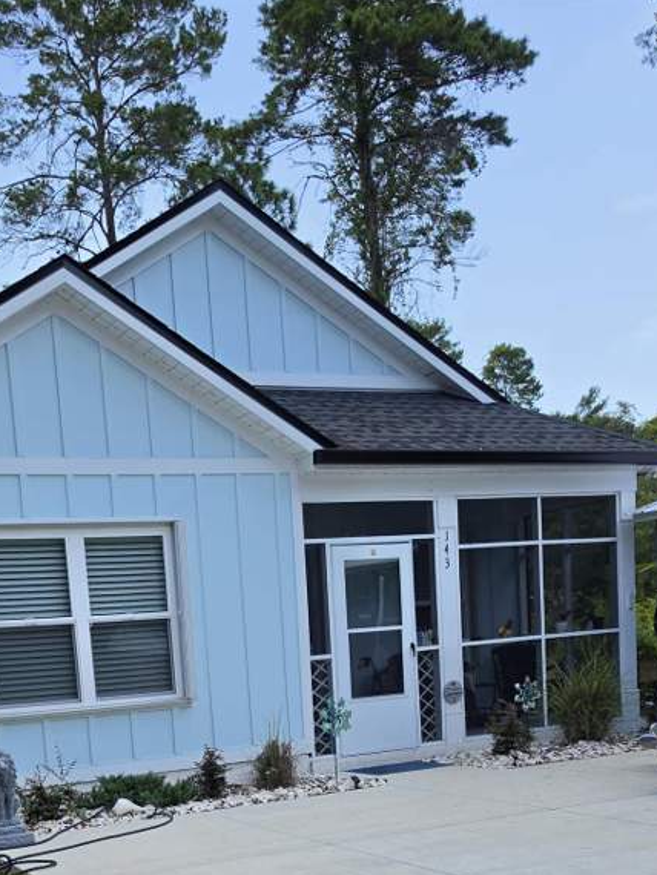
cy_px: 815
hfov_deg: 33.3
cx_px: 212
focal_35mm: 43
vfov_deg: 40.0
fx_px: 1087
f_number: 1.4
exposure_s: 1/3512
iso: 64
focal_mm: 6.5
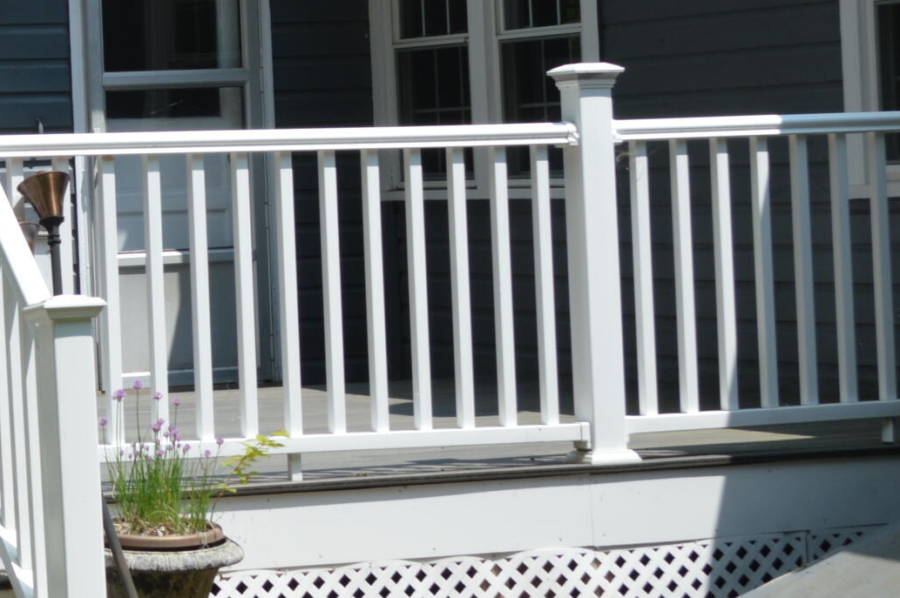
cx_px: -211
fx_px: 3808
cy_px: 97
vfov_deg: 9.0
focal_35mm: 152
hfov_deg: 13.1
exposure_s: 1/200
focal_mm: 35
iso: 100
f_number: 7.1
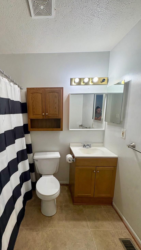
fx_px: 106
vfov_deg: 99.3
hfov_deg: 65.6
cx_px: 49
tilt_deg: -8.9
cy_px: 131
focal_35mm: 16
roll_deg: +0.5
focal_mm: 2.22
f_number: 2.2
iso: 160
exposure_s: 1/120
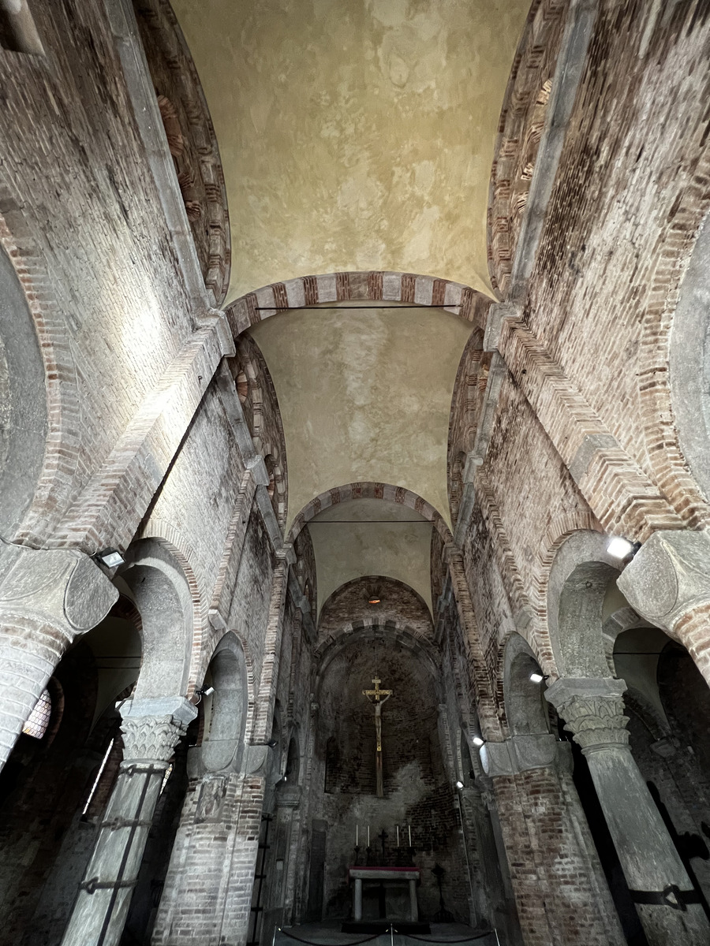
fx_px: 356
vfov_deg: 106.2
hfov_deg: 89.9
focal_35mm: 13
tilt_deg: +46.7
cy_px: 473
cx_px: 355
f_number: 1.8
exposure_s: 1/60
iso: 500
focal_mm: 1.57
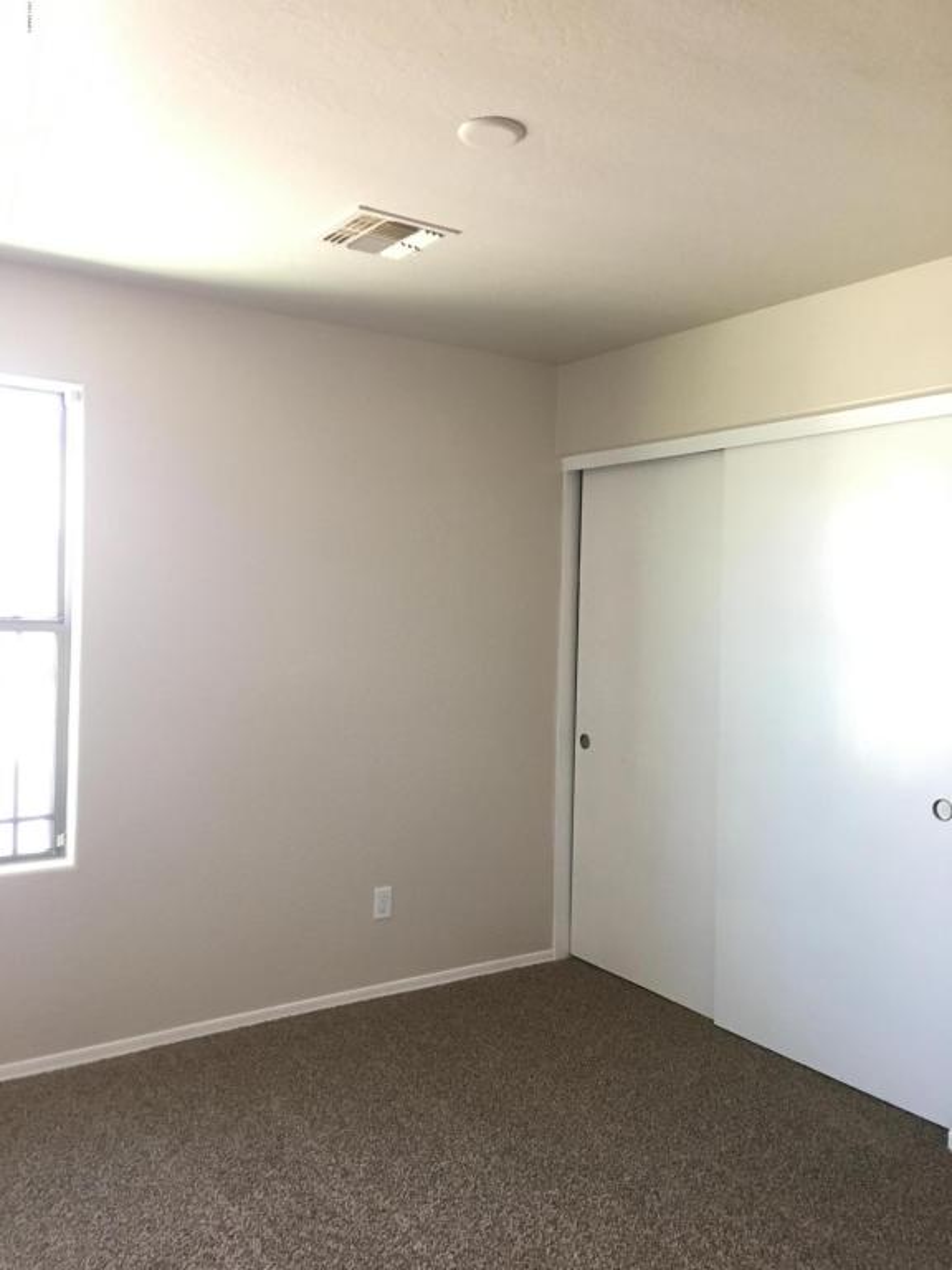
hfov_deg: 48.2
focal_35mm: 29
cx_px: 476
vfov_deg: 61.7
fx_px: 1063
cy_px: 635
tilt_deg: -1.7
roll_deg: -1.2
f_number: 2.2
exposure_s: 1/30
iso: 160
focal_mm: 4.15
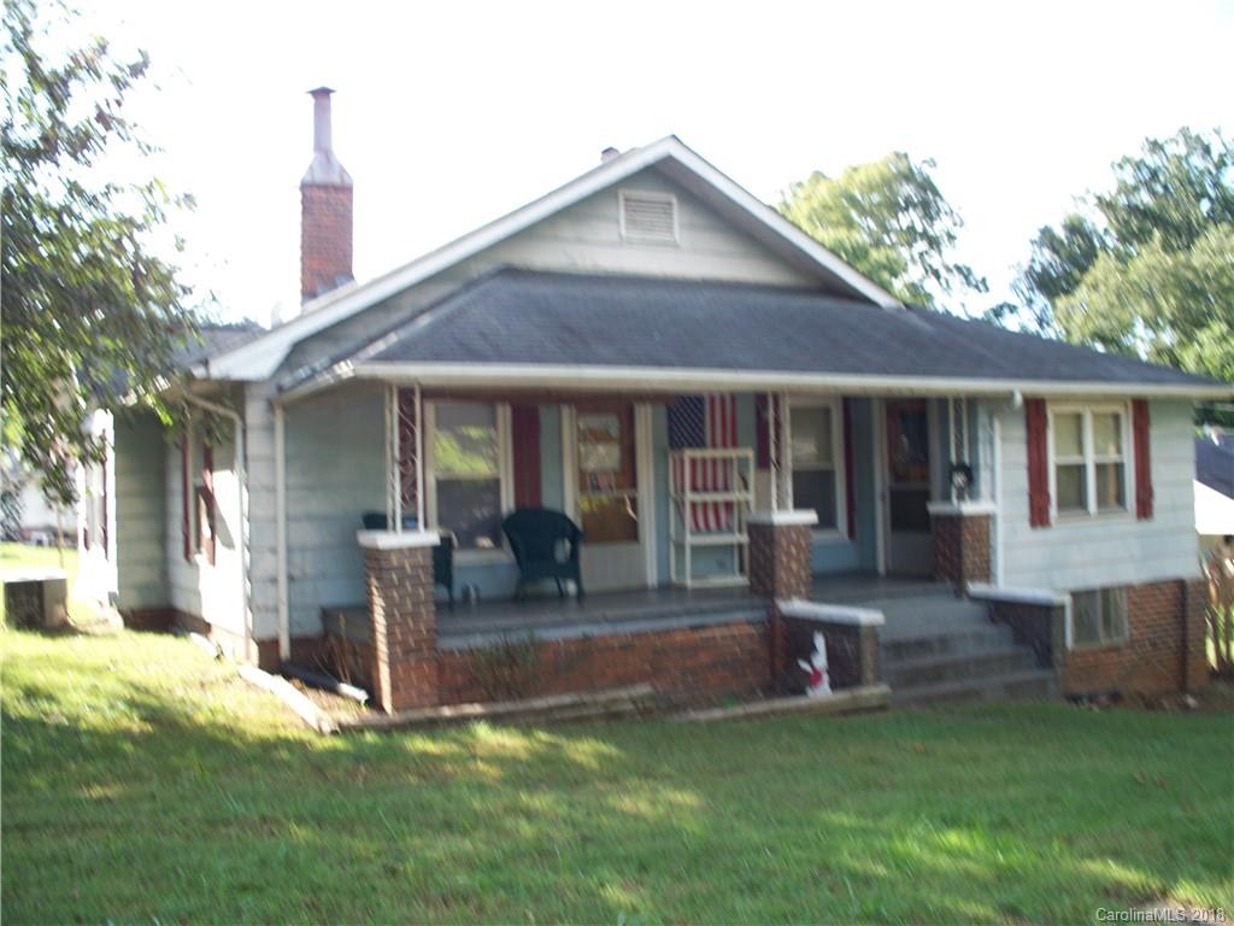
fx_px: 1283
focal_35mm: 36
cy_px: 463
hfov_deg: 51.4
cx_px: 617
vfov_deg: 39.7
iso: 64
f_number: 2.8
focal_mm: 7.54
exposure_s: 1/125
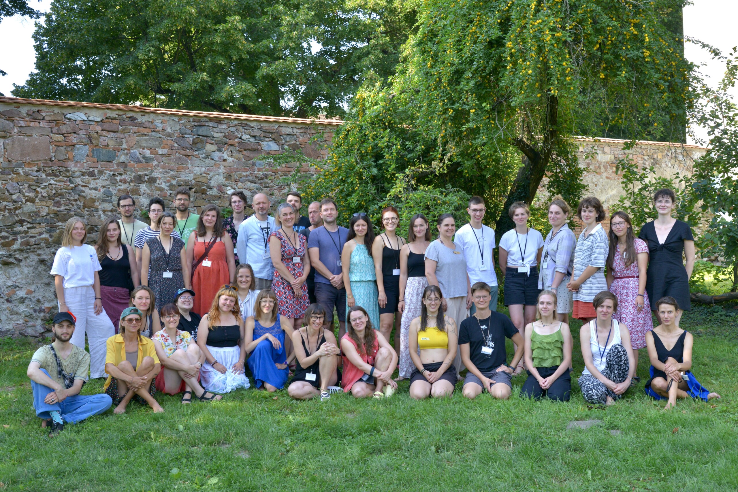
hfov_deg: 50.7
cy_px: 246
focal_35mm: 38
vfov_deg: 35.1
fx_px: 779
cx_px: 369
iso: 800
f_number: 9
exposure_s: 1/320
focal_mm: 38
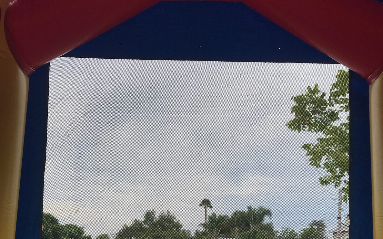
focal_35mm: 40
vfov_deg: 30.9
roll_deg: -1.4
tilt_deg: +8.5
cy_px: 203
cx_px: 193
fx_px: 418
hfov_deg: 49.3
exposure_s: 1/1546
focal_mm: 3.99
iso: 20
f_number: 1.8
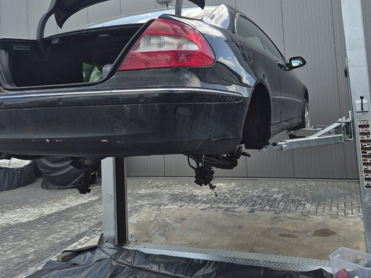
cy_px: 86
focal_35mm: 32
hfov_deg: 56.5
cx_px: 219
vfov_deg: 43.4
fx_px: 343
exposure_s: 1/4384
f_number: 1.8
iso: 80
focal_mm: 5.4
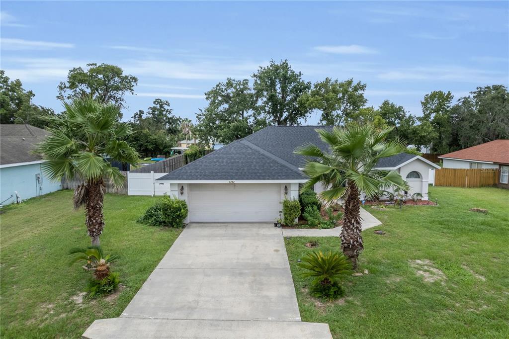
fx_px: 311
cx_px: 254
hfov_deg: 78.6
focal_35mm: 22
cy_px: 170
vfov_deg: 57.2
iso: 100
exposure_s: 1/1250
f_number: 2.8
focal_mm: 8.38
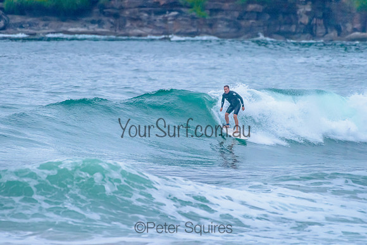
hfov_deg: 3.4
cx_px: 172
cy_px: 95
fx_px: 6247
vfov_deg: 2.2
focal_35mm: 613
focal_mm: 500
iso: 2500
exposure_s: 1/2000
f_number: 5.6
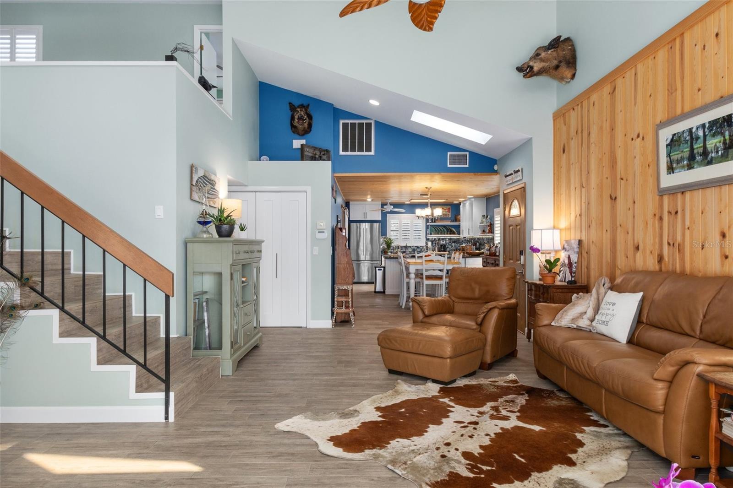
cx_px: 366
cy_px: 244
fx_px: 427
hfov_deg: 81.2
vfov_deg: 59.5
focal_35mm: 21
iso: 320
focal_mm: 14
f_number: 8
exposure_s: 1/3
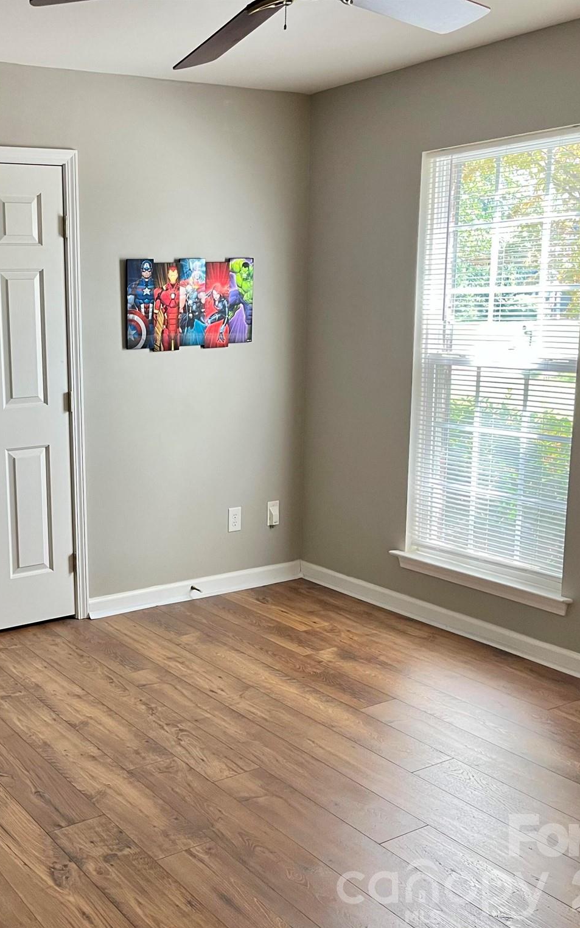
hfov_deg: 33.0
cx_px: 80
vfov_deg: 52.8
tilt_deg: -9.4
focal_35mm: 37
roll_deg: +1.6
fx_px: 936
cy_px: 466
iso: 100
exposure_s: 1/60
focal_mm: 5.1
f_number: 1.6
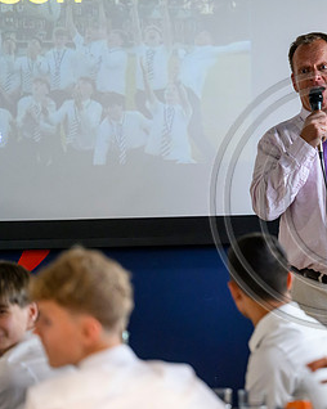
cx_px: 341
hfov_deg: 5.1
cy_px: 199
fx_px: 3633
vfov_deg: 6.5
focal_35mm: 300
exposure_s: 1/160
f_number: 3.2
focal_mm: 175
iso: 5000
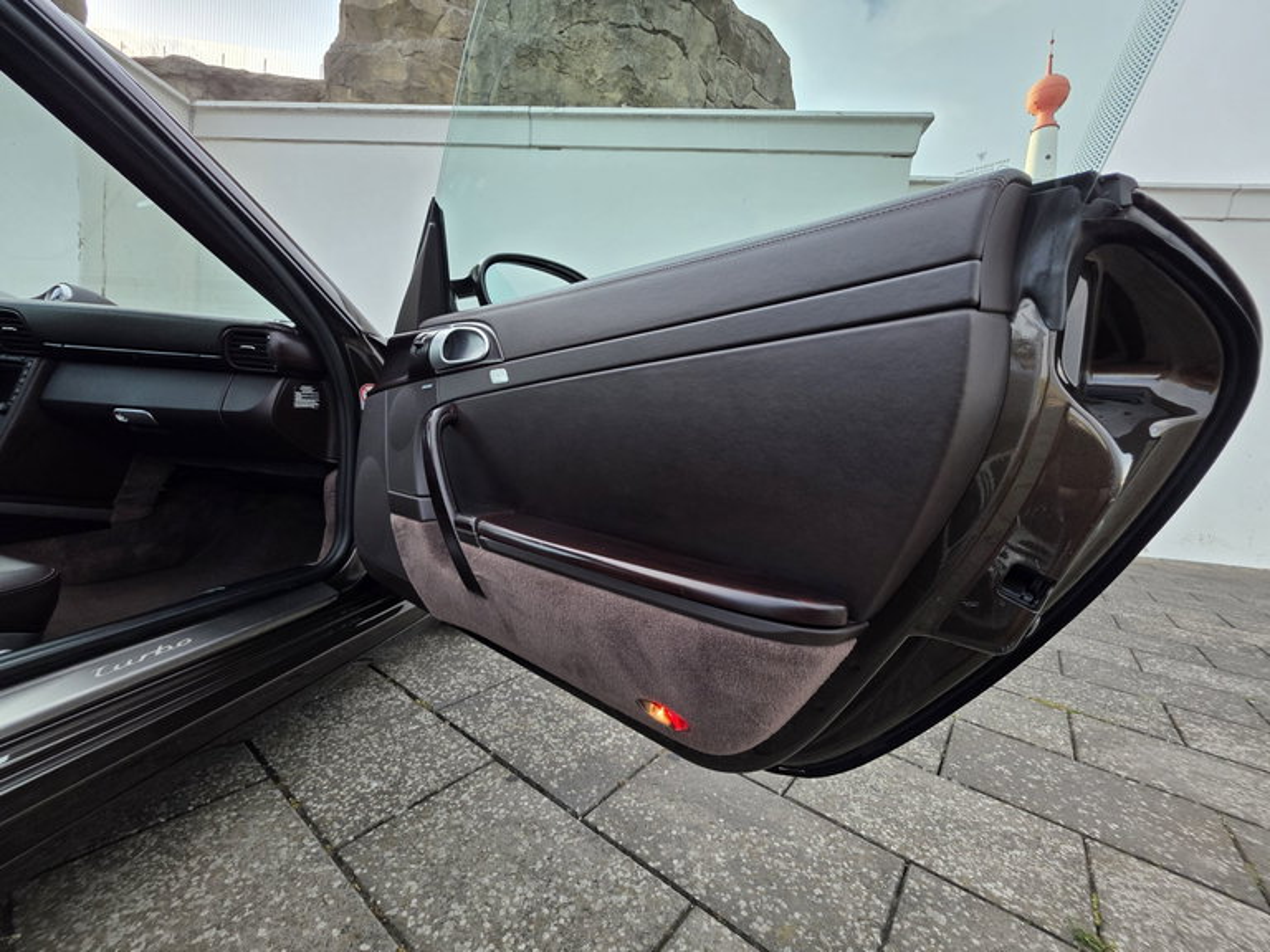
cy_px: 476
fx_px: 477
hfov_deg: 106.2
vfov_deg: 89.9
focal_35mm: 13
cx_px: 635
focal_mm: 2.2
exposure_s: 1/719
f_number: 1.9
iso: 80
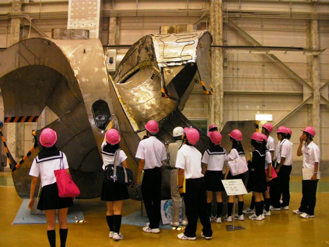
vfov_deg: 37.7
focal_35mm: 38
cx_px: 164
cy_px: 124
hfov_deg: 49.0
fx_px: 361
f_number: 3.5
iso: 400
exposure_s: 1/30
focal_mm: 6.3
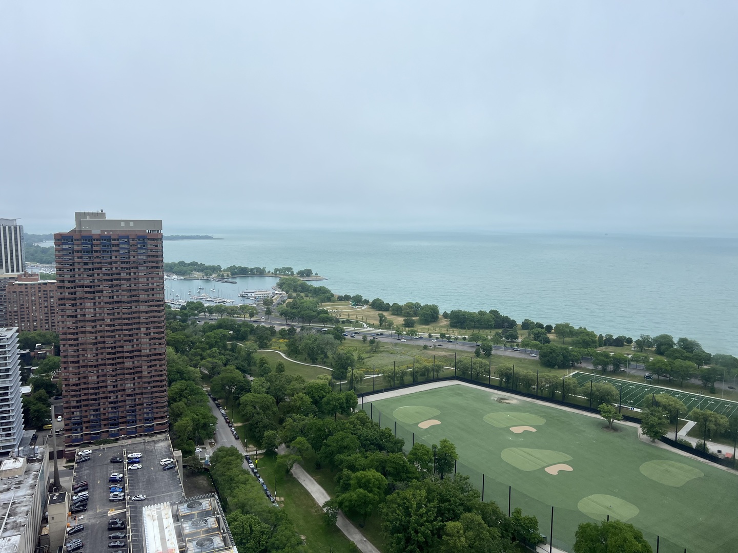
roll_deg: -0.4
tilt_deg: -7.3
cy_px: 276
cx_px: 369
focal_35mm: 26
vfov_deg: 53.1
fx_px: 554
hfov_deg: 67.3
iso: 50
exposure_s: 1/1669
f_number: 1.5
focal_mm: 5.7
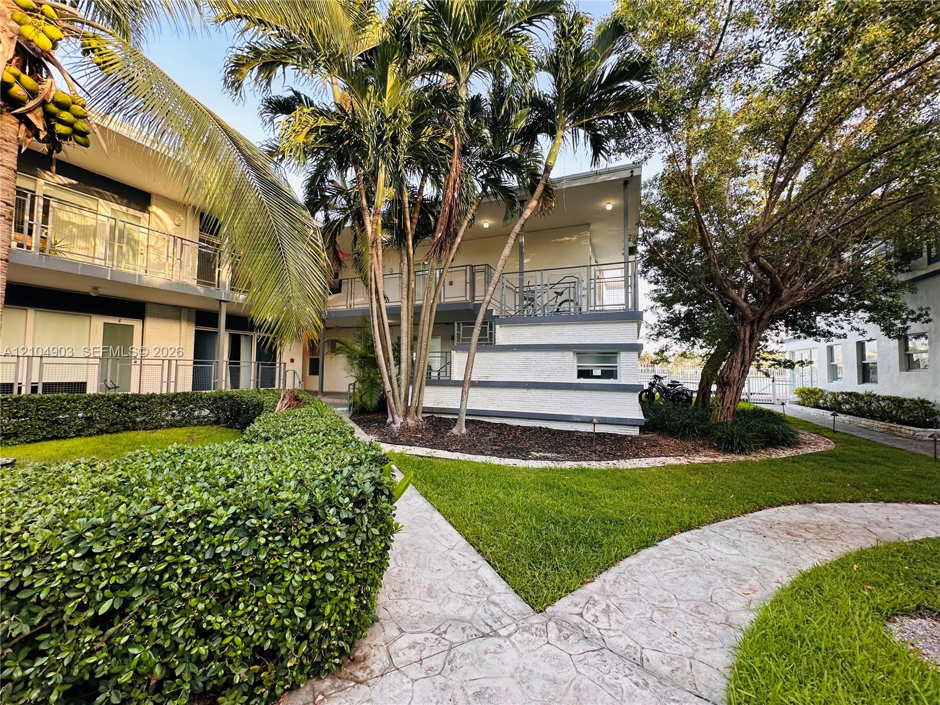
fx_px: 380
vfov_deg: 85.7
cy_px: 352
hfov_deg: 102.1
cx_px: 470
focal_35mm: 14
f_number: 2.2
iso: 80
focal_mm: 2.22
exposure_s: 1/99
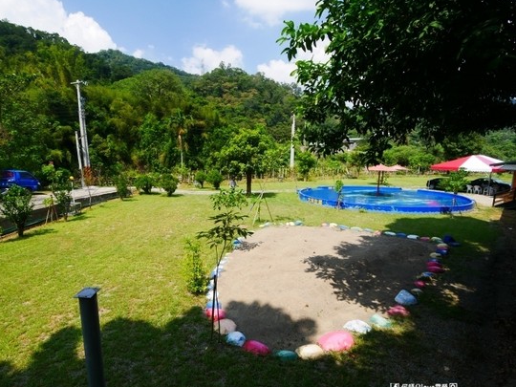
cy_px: 211
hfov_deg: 81.5
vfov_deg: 65.8
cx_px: 233
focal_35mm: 20
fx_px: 298
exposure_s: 1/200
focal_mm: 9
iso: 200
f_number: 5.6
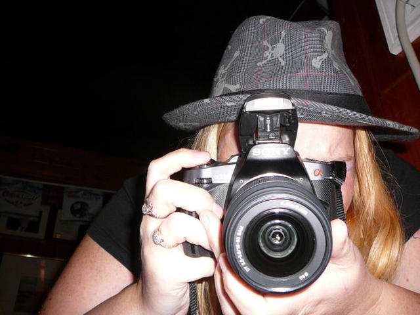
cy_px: 158
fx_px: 425
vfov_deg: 40.7
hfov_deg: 52.6
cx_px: 210
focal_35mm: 35
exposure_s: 1/30
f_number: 2.8
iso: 100
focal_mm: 5.2
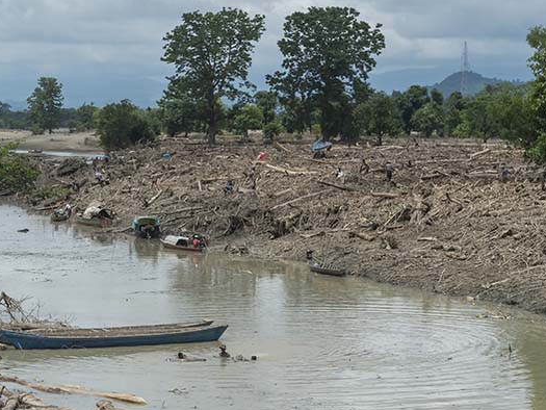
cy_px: 280
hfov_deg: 16.0
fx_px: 1941
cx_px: 243
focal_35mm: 123
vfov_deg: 12.0
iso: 1250
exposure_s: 1/8000
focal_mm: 70
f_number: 9
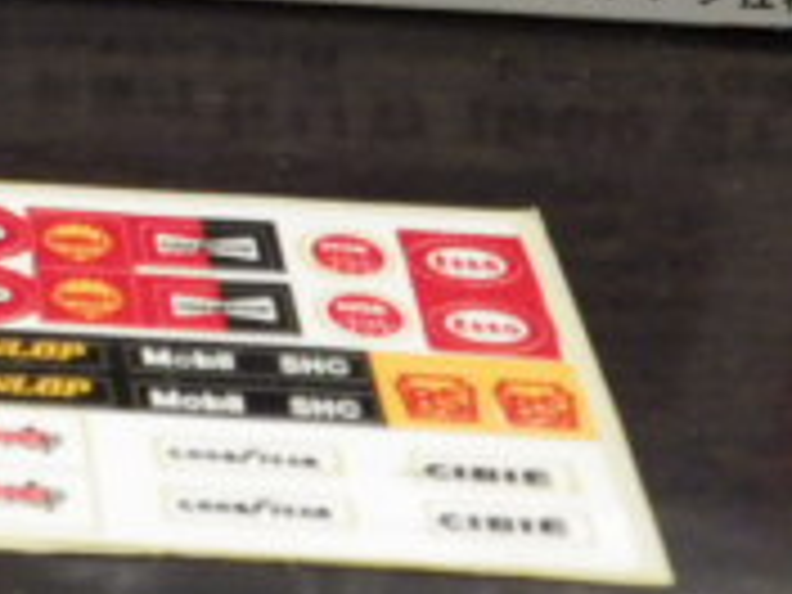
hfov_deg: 12.4
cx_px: -490
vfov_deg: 9.7
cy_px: -207
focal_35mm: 149
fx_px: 3409
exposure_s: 1/50
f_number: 3.6
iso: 800
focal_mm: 7.4
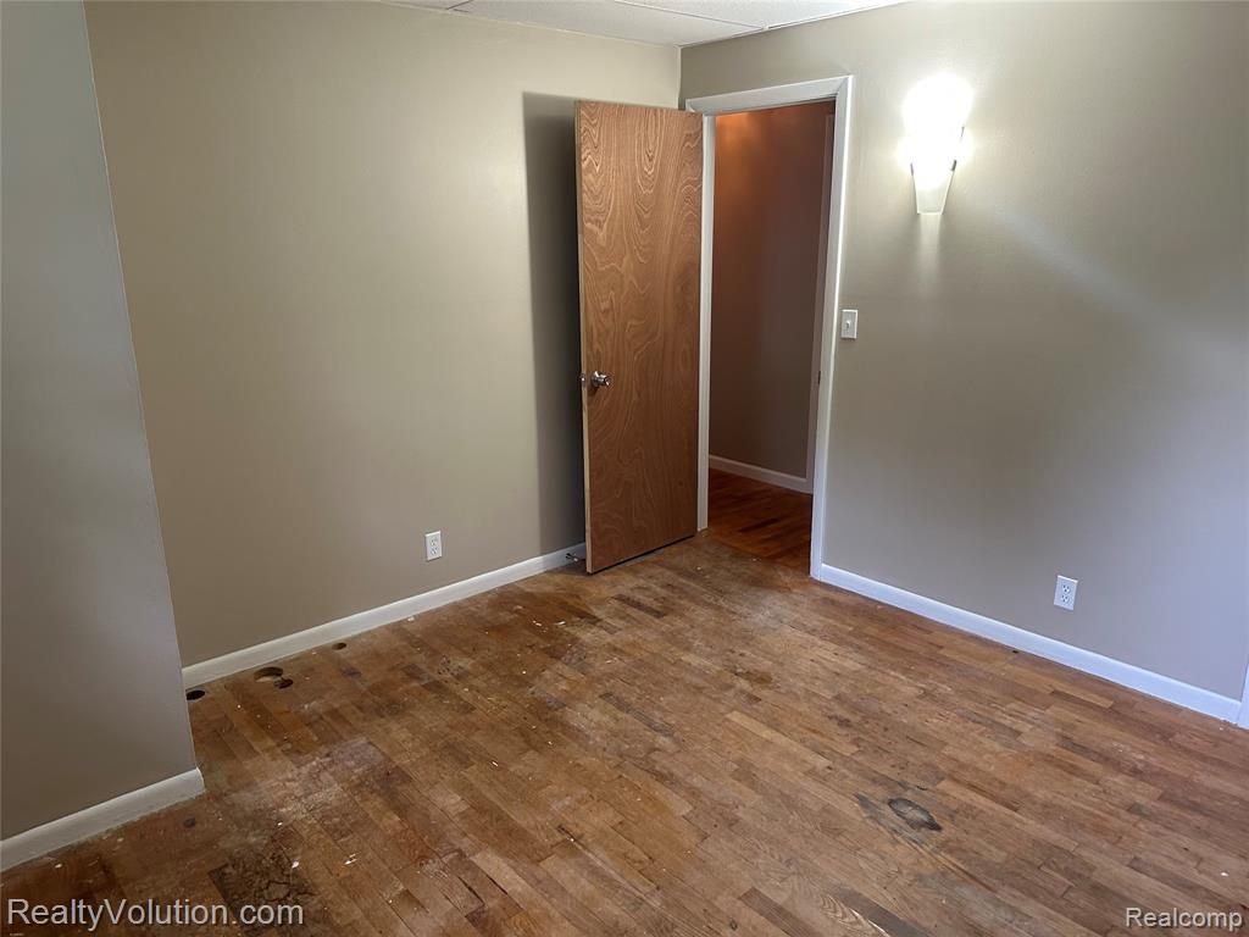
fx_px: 866
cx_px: 624
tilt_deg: -15.9
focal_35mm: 24
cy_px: 468
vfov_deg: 56.8
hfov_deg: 71.6
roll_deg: +0.3
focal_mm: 6.86
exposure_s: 1/60
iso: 250
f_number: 1.78
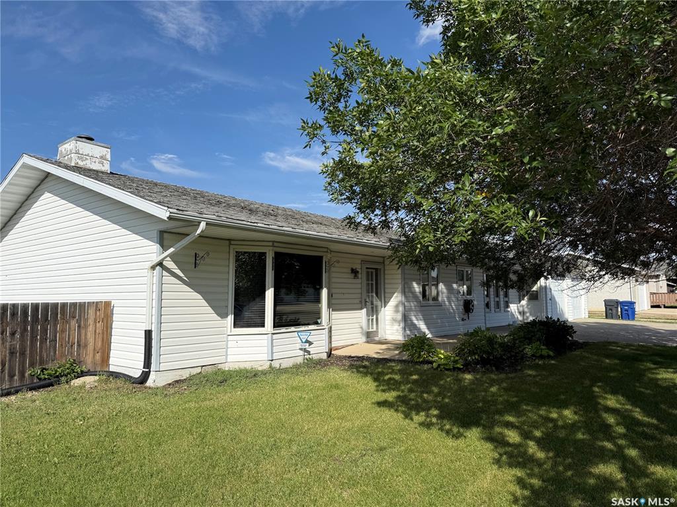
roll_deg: -0.1
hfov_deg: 71.6
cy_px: 254
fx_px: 469
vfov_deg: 56.8
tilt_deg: +5.0
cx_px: 338
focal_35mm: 24
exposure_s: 1/6173
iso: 80
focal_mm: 6.76
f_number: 1.78
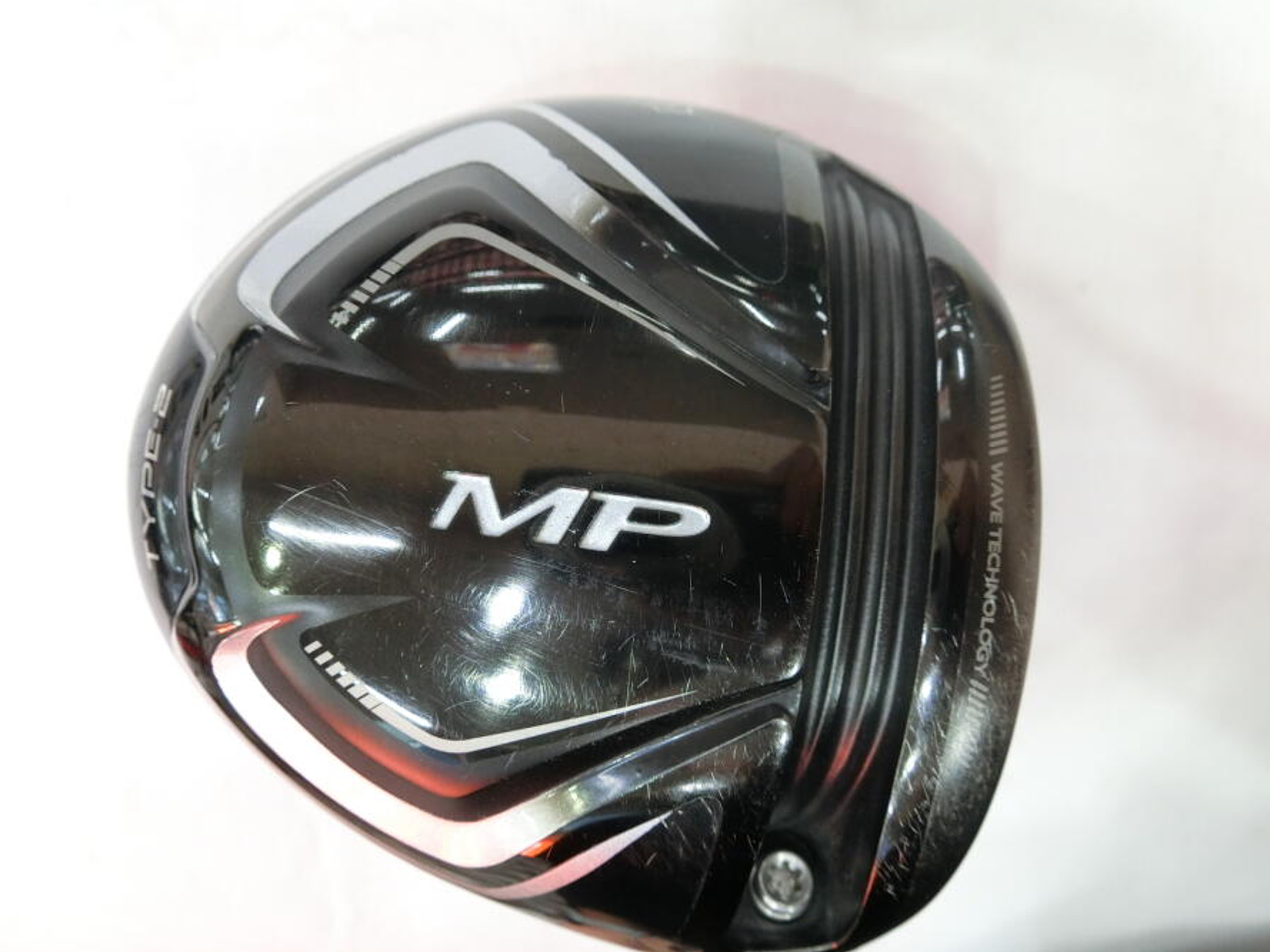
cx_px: 603
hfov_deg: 65.3
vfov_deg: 51.4
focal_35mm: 27
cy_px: 458
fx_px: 991
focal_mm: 5.4
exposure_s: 1/125
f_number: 2.8
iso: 400
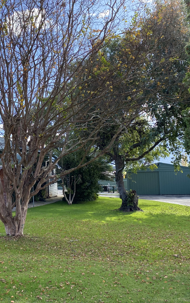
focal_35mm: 37
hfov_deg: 33.0
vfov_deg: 52.7
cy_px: 152
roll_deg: +1.0
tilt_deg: +3.5
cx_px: 25
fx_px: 307
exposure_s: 1/799
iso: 32
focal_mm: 4.25
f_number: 1.8
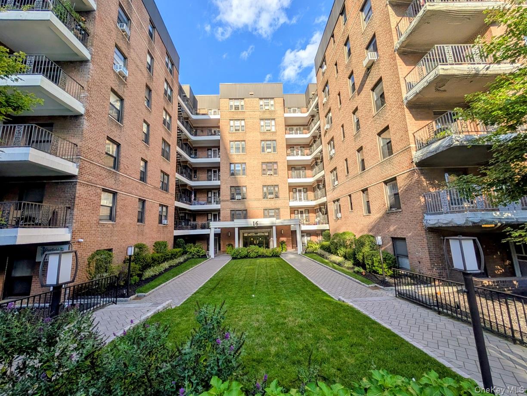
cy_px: 198
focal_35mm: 12
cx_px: 264
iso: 48
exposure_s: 1/2545
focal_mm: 2.02
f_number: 1.7
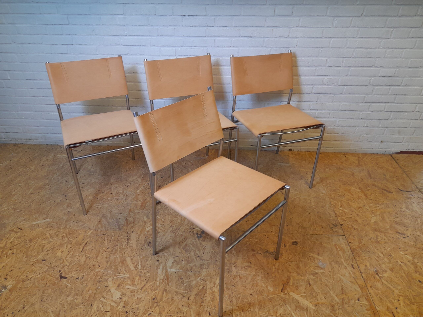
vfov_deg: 54.9
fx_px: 305
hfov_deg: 69.4
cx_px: 212
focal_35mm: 25
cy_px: 158
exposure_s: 1/50
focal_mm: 4.6
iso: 100
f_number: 2
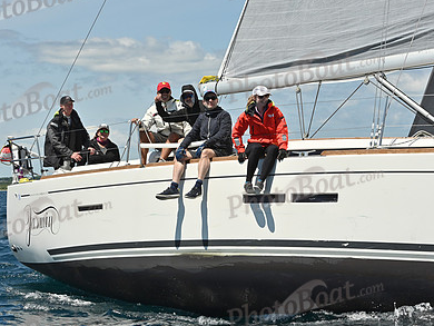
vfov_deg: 12.1
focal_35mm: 123
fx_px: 1543
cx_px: 170
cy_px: 147
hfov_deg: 16.0
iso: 320
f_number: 13
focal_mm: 86
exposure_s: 1/1000
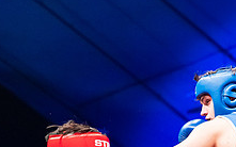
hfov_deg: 13.2
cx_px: 157
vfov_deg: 8.2
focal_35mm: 158
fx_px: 1016
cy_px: 200
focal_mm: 59
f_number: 2.8
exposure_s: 1/1000
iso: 4000
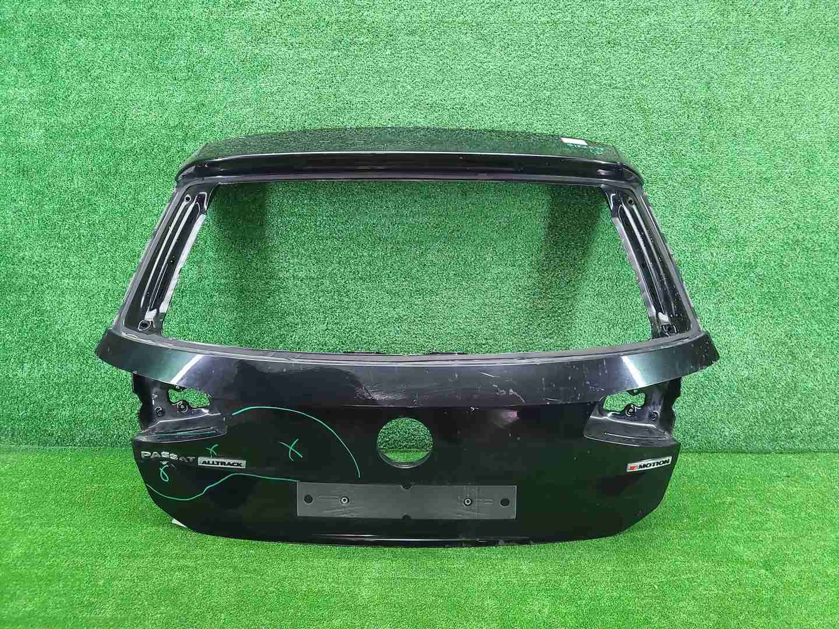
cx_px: 420
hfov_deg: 67.3
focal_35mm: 26
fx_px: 630
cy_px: 314
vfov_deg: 53.1
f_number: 1.8
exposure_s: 1/50
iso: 318
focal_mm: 5.4
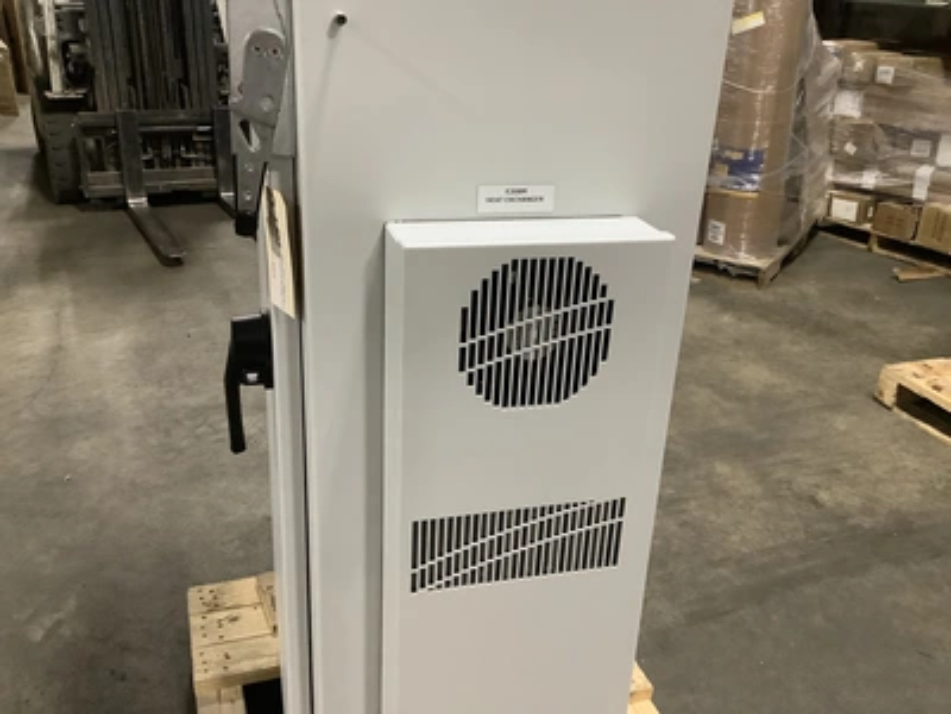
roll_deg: -2.5
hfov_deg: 58.4
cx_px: 476
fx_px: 852
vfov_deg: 45.4
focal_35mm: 31
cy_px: 357
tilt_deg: -24.5
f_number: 2.4
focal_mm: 3.3
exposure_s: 1/30
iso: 400
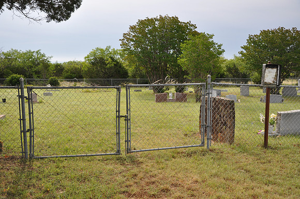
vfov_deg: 36.8
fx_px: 300
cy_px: 100
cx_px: 150
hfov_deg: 53.2
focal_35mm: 36
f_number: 5.6
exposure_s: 1/125
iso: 200
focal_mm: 24
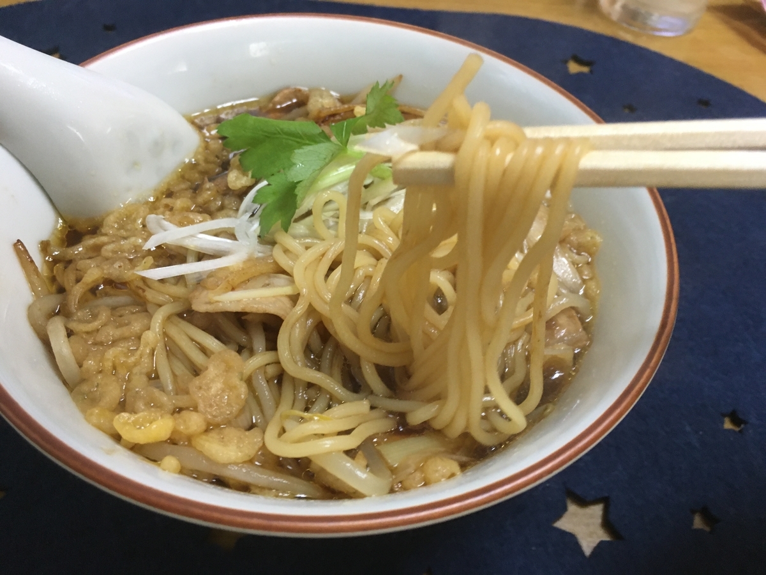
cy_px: 288
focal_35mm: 29
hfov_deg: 61.7
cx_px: 383
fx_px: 642
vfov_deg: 48.2
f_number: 2.2
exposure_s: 1/33
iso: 200
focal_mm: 4.15
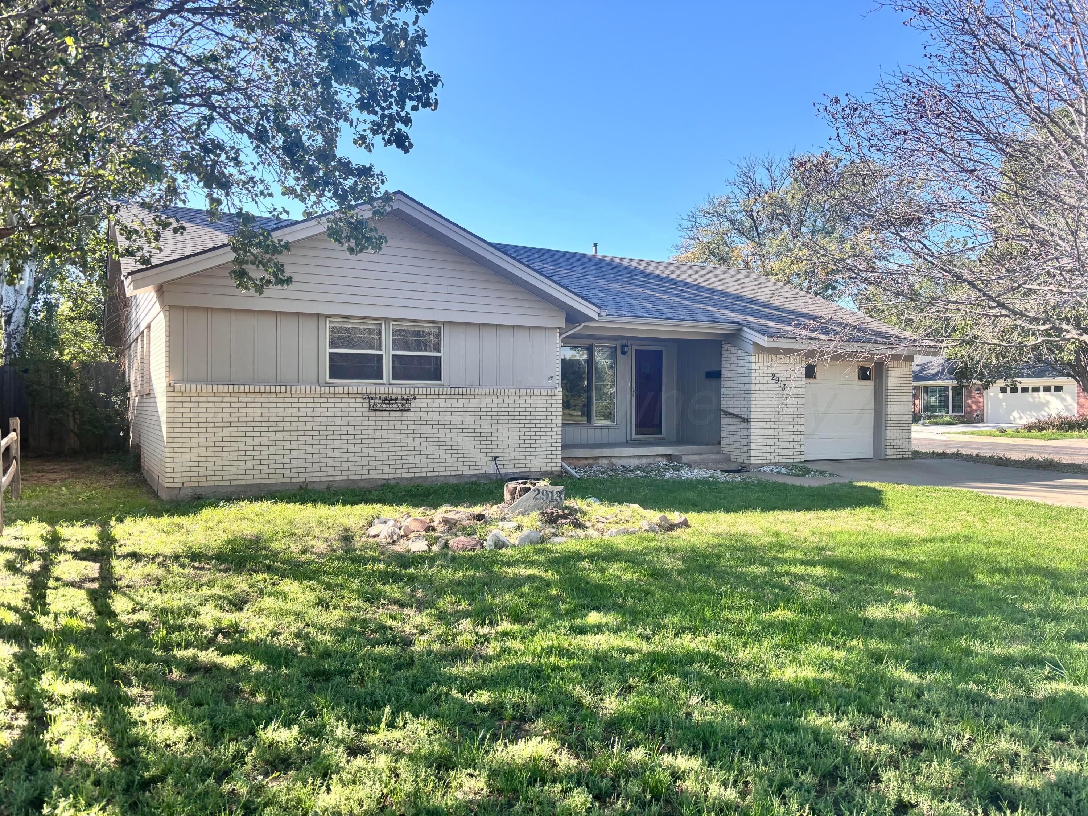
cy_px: 408
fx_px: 817
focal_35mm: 26
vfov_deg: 53.1
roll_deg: -0.5
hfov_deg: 67.3
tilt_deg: +0.2
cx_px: 544
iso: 50
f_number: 1.6
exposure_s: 1/1092
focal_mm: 5.96
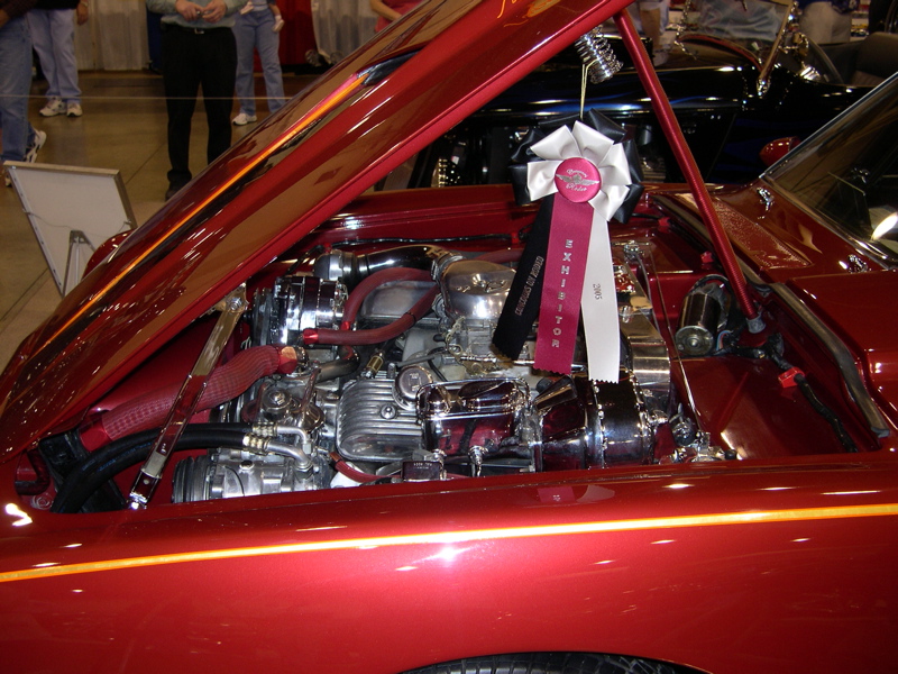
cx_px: 449
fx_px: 986
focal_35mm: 38
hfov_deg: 49.0
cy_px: 337
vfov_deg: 37.7
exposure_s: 1/60
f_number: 2.8
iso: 100
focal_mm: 8
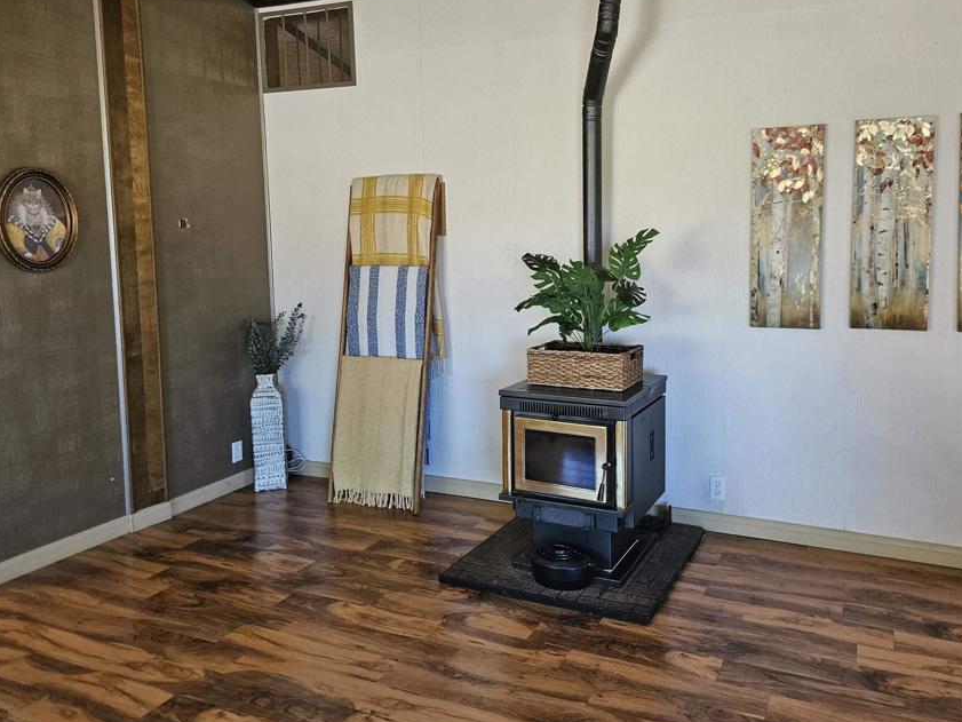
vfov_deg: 49.5
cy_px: 296
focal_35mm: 28
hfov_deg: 63.0
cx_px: 563
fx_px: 778
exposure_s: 1/120
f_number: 1.8
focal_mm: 5.4
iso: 320
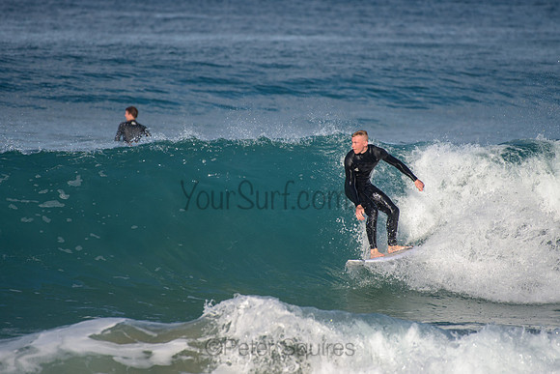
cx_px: 288
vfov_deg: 2.2
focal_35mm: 613
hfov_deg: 3.4
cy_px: 182
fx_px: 9542
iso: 220
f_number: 5.6
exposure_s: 1/2000
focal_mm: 500
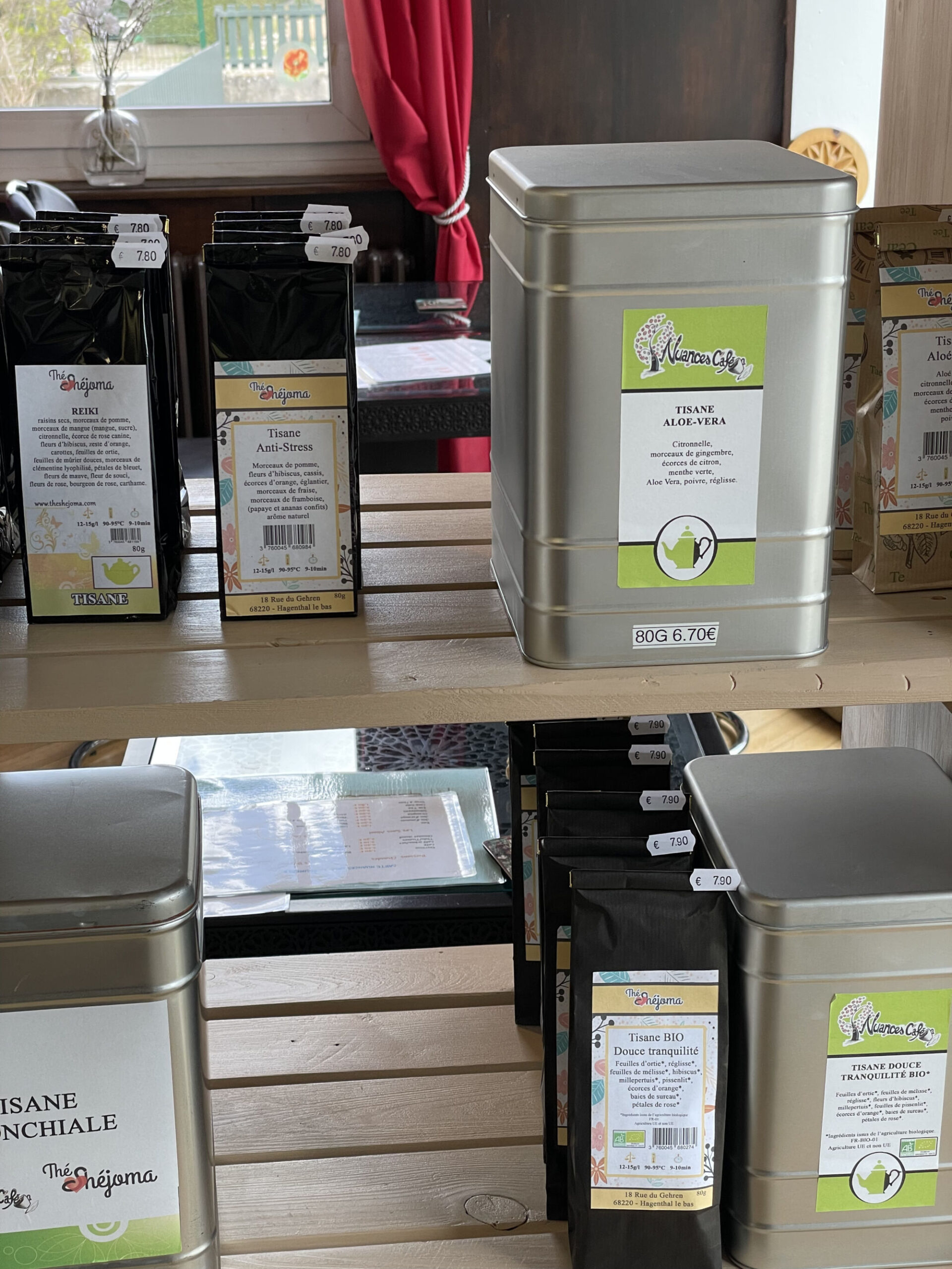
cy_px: 634
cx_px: 476
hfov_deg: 28.0
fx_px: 1907
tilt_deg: -20.0
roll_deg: +1.9
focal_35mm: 52
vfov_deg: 36.8
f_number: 2
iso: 40
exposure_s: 1/100
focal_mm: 6
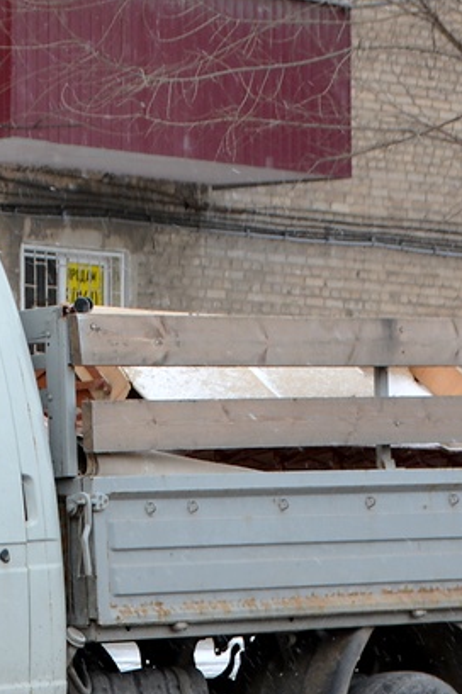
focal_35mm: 229
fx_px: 4415
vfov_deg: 9.0
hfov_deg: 5.9
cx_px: -143
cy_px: 391
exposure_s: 1/160
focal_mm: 52
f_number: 6.3
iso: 200
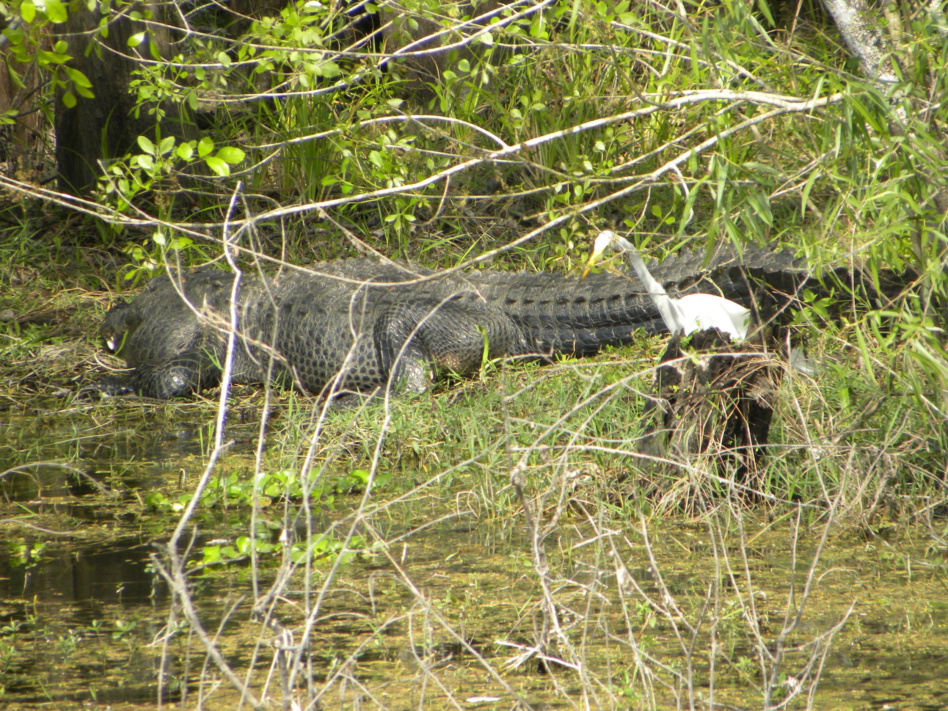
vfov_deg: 2.4
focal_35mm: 624
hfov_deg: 3.2
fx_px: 17089
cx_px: 474
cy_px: 356
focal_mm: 110.4
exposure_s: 1/165
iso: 117
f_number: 5
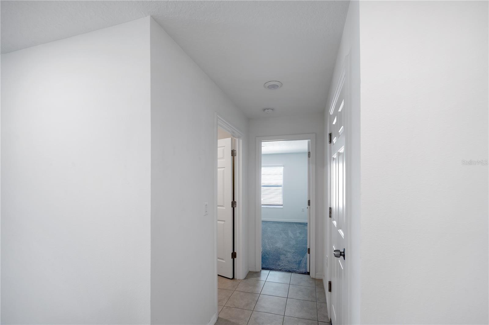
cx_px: 244
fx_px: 190
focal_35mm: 14
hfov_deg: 104.3
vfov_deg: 81.2
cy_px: 162
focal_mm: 14
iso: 320
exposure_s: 1/15
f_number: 4
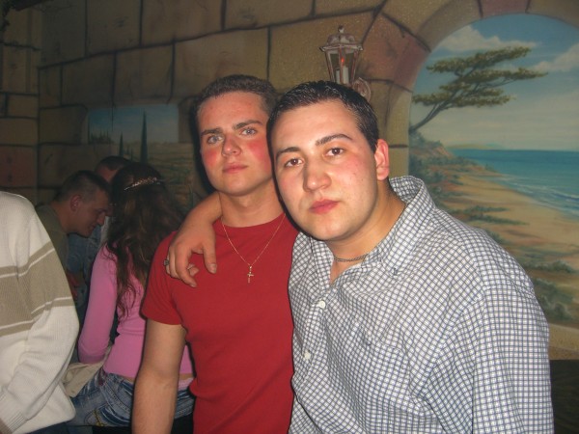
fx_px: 636
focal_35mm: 38
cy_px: 217
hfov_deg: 49.0
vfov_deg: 37.7
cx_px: 290
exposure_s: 1/60
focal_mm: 7.9
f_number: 2.8
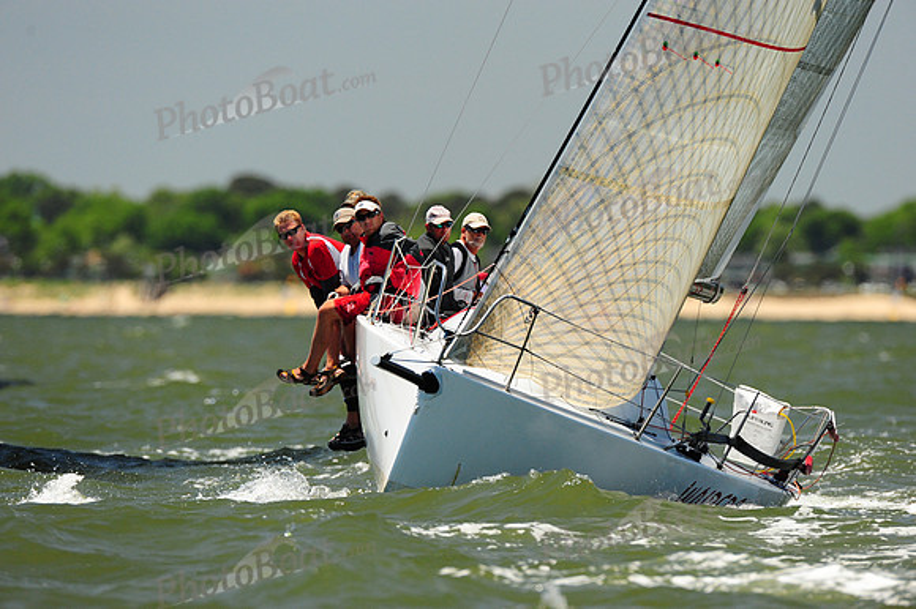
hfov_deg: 3.4
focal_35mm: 600
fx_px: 15257
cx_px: 458
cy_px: 304
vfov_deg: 2.3
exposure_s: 1/2000
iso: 1250
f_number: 5.6
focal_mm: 600
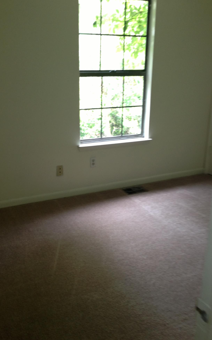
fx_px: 333
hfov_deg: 35.2
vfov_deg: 54.0
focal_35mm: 36
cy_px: 167
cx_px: 86
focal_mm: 4.13
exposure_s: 1/40
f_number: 2.4
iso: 100
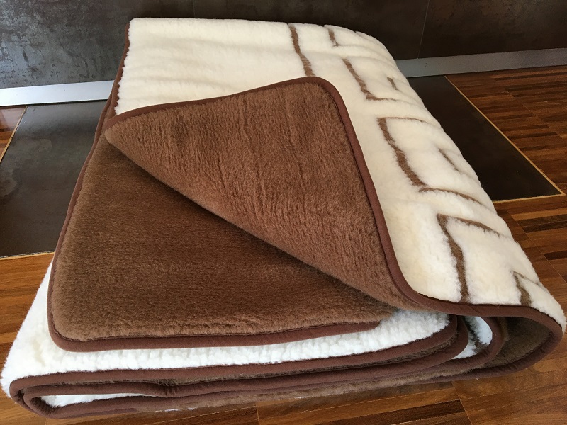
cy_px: 212
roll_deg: -1.8
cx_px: 284
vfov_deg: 48.2
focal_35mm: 29
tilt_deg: -41.0
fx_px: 475
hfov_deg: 61.7
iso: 50
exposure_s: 1/33
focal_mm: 4.15
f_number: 2.2
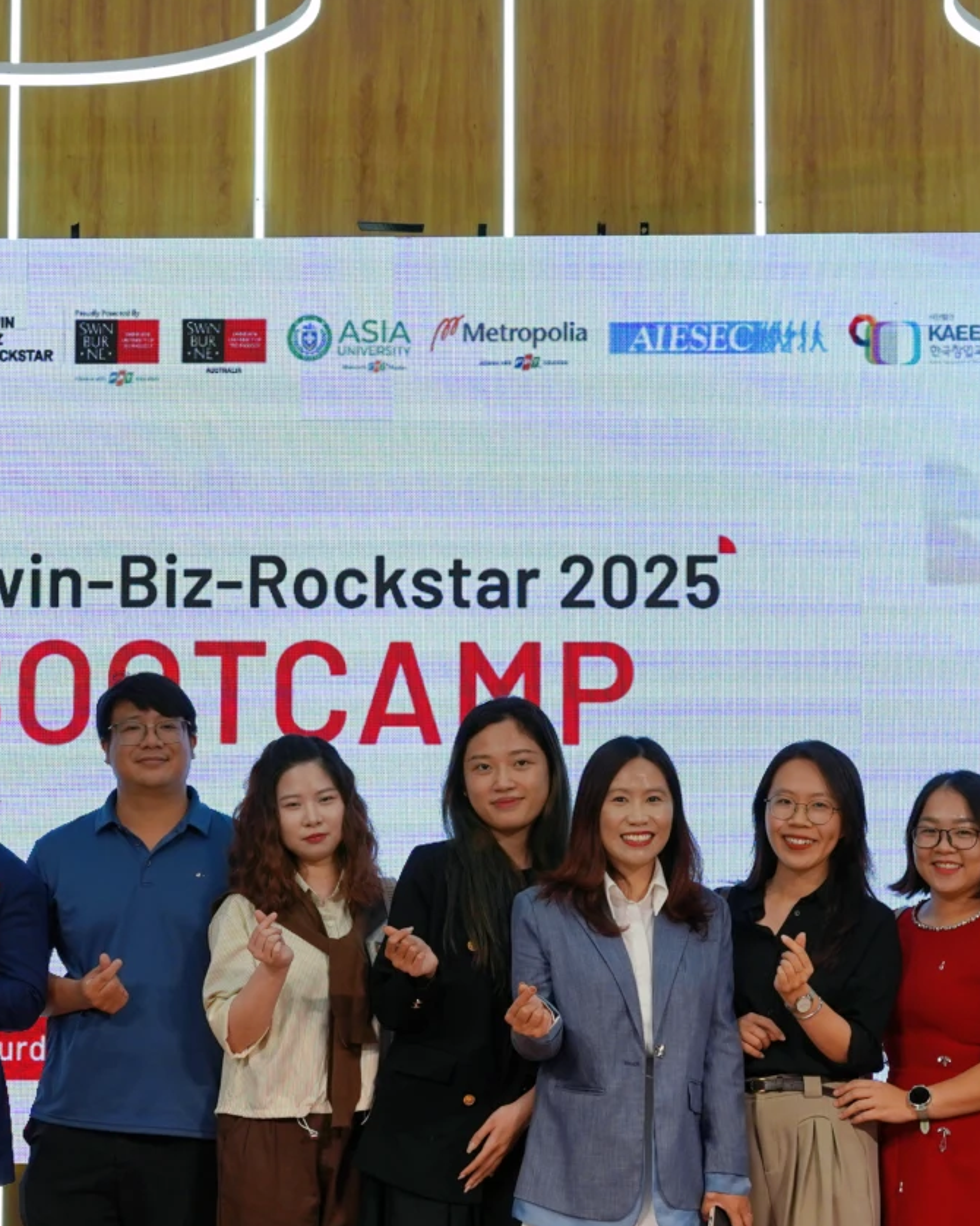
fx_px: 3150
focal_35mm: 87
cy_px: 733
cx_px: 379
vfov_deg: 22.0
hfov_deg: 17.7
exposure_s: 1/100
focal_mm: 40.4
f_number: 5.6
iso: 250
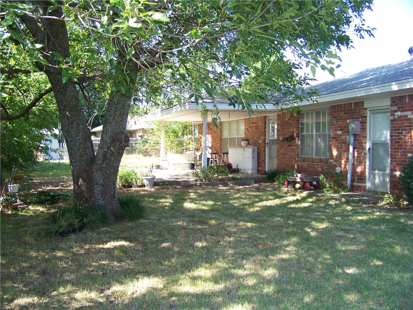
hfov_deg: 51.4
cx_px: 206
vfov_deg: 39.7
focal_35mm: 36
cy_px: 155
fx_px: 430
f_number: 2.8
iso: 68
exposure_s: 1/125
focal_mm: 5.85
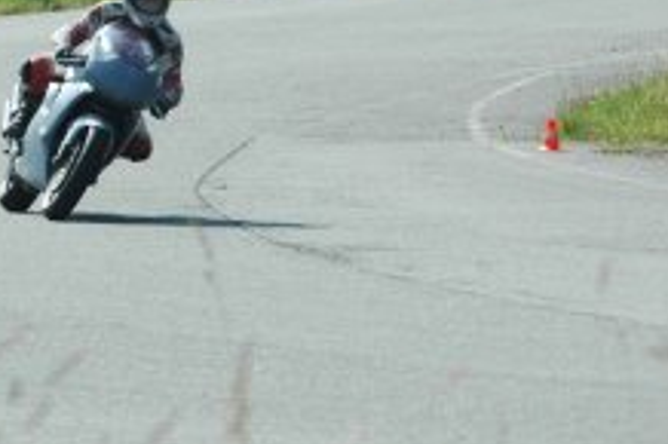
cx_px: 156
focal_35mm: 651
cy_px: 118
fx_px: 12070
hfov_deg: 3.2
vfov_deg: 2.1
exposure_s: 1/800
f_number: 7.1
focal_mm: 210
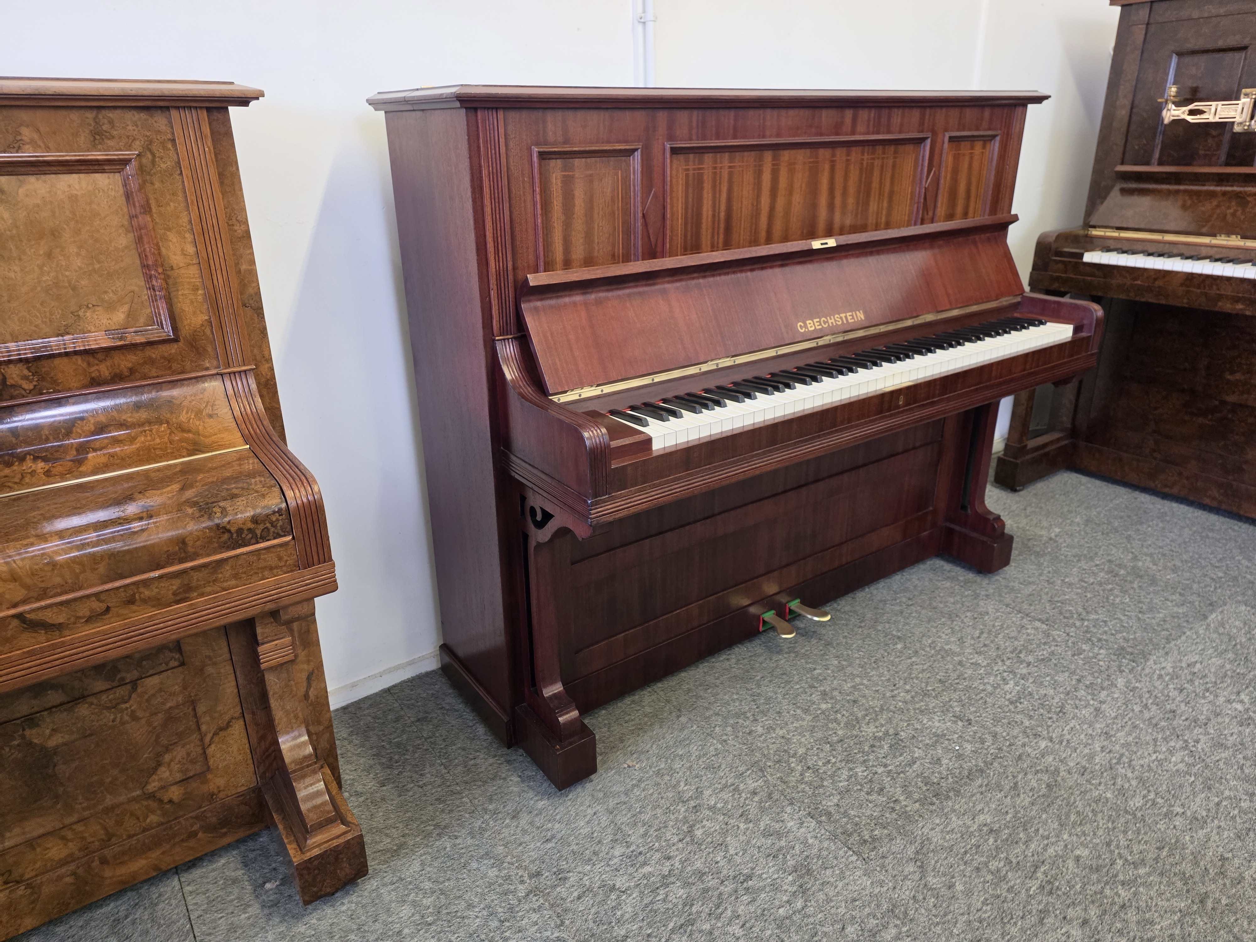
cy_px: 471
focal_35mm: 23
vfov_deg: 58.9
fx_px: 835
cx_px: 628
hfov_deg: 73.9
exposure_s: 1/100
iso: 400
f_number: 1.7
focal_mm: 6.25
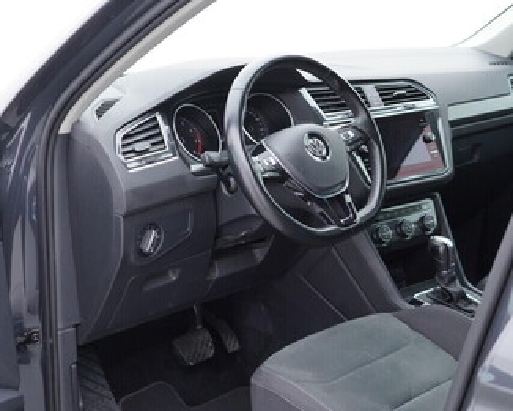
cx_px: 260
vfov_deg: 26.5
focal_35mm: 57
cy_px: 276
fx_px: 866
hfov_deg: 33.0
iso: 200
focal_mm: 24
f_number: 2.8
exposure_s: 1/40
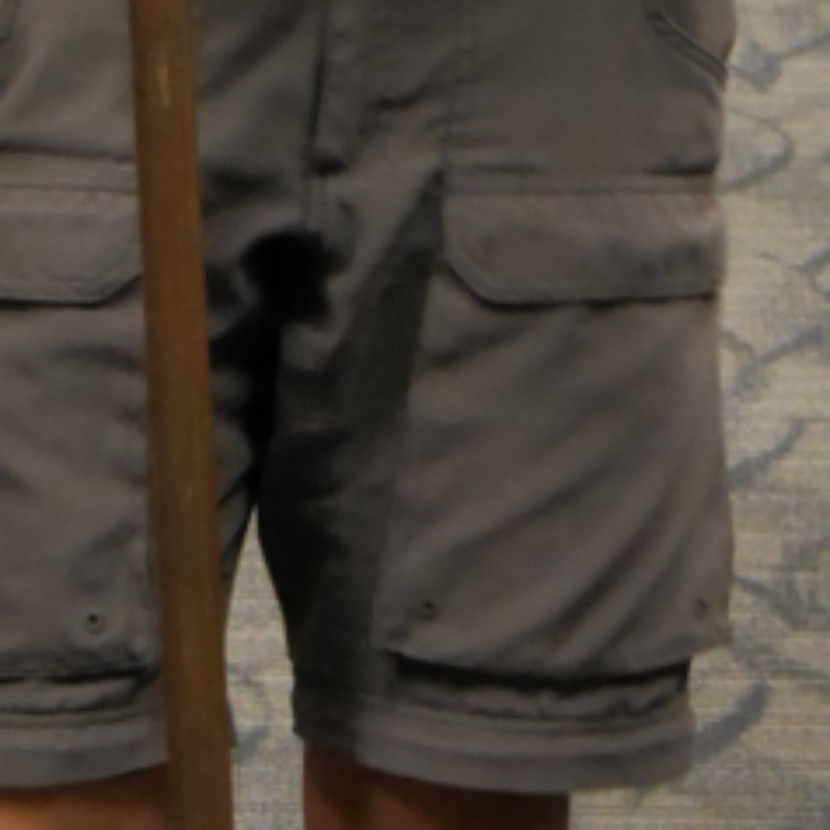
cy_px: -943
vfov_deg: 5.4
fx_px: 8599
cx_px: 122
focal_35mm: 317
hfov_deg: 5.5
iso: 3200
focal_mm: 40
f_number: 4.7
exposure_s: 1/60
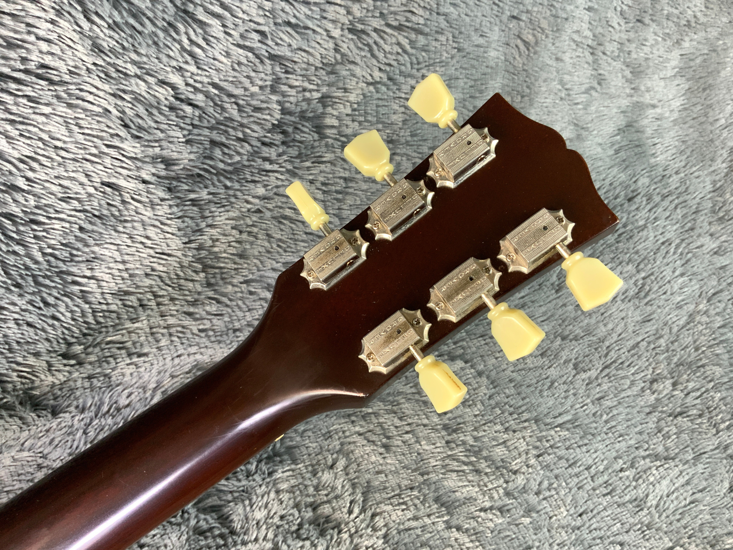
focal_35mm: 29
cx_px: 366
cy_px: 275
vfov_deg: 48.2
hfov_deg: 61.7
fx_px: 614
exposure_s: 1/50
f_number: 1.8
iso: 160
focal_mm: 3
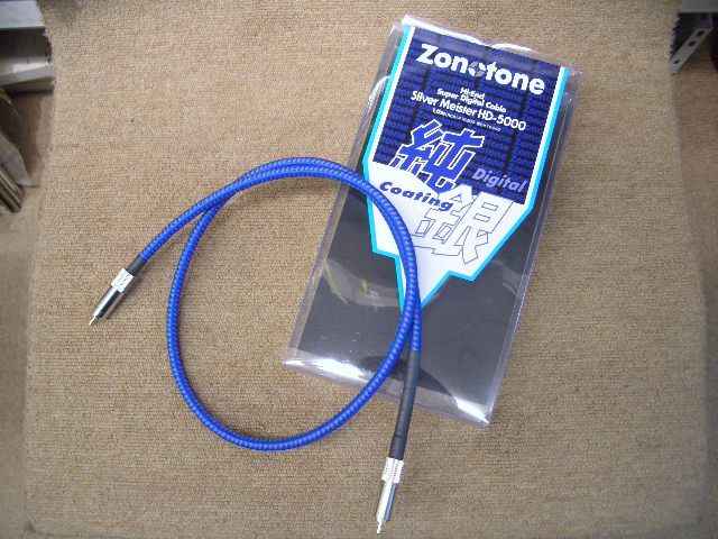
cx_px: 359
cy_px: 270
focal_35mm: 35
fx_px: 726
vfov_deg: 40.7
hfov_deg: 52.6
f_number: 2.6
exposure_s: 1/15
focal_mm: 5.8
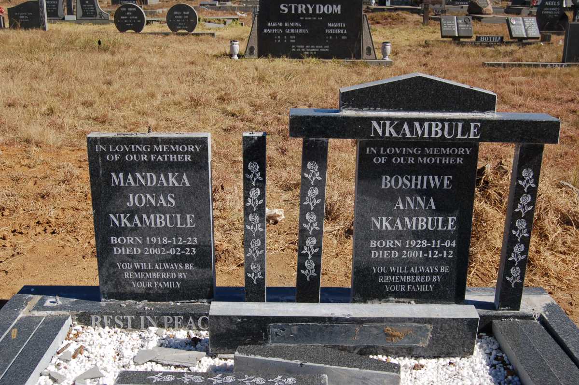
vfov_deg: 31.8
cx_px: 290
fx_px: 675
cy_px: 192
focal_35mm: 42
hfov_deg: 46.4
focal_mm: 28
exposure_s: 1/500
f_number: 6.3
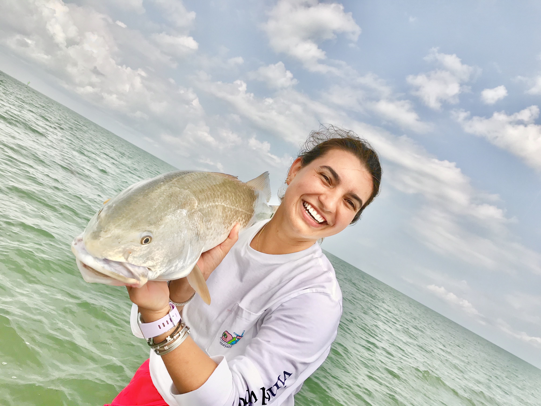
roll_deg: -28.5
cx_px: 270
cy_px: 203
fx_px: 438
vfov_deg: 49.7
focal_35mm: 28
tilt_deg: -2.1
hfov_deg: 63.4
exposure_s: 1/3546
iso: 20
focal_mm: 3.99
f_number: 1.8
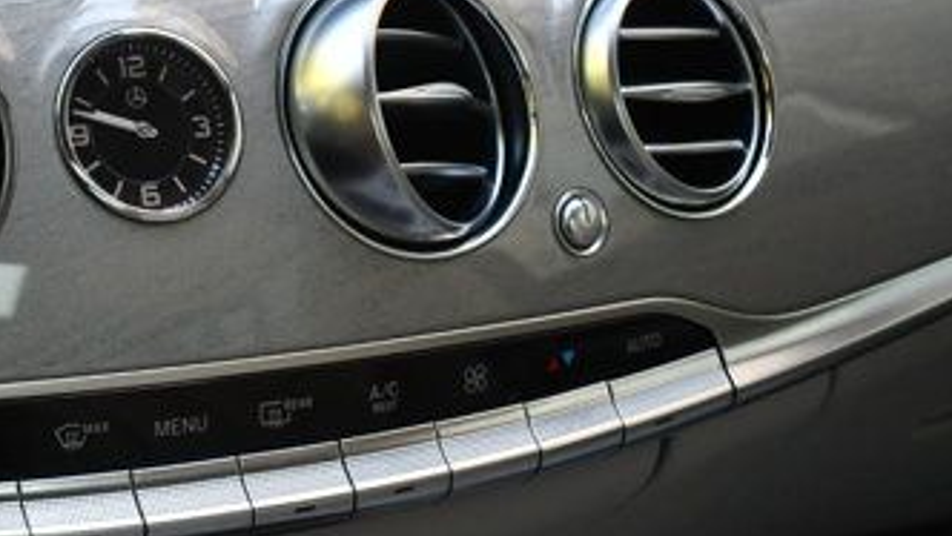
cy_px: 168
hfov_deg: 22.8
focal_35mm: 91
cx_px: 86
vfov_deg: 13.3
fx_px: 2298
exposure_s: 1/200
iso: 800
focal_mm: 30
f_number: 4.2
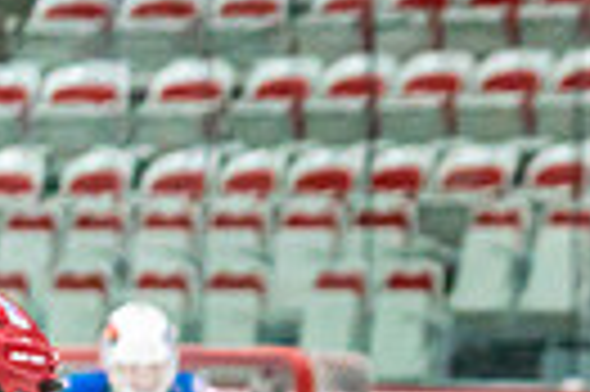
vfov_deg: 4.1
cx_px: 1088
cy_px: 892
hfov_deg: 6.1
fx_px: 5418
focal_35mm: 331
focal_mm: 70
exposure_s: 1/1000
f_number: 2.8
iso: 3200
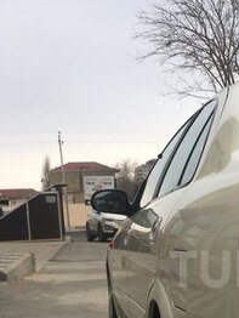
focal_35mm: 73
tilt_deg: -6.7
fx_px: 671
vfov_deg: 26.0
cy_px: 269
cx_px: 294
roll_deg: +1.1
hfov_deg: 19.0
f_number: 2.2
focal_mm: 4.15
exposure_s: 1/359
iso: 25
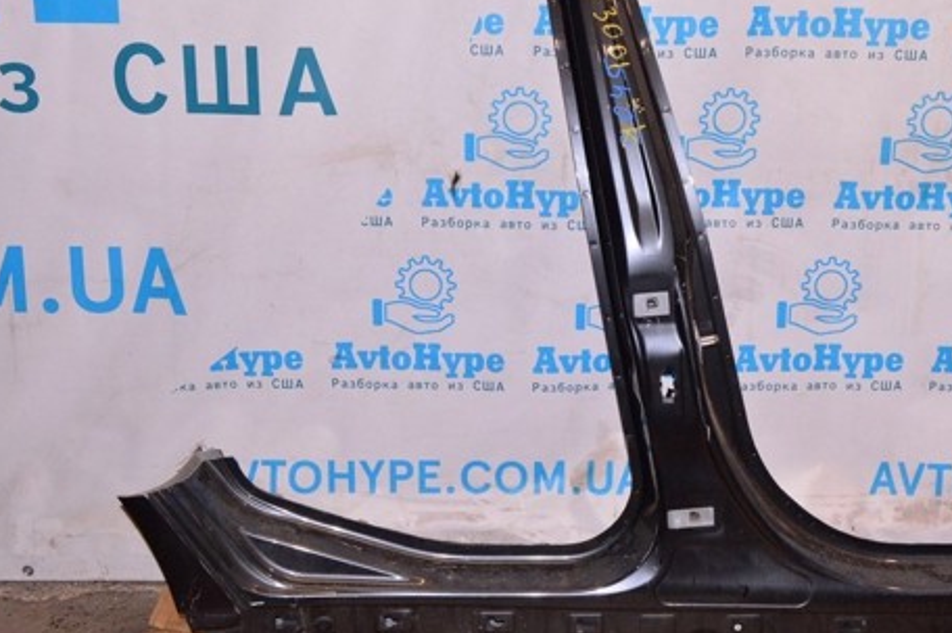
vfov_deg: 22.9
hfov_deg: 33.7
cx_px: 626
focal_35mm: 59
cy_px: 291
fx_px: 1559
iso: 1600
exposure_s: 1/200
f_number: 8
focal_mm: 28
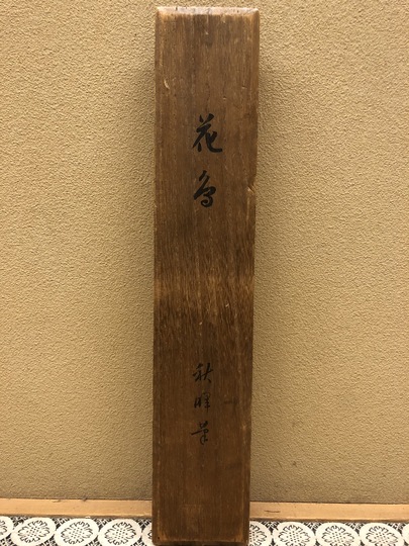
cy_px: 273
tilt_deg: -8.8
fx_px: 441
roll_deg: -1.5
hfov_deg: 49.7
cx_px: 204
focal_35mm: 28
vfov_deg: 63.4
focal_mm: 3.99
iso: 64
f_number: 1.8
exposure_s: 1/15
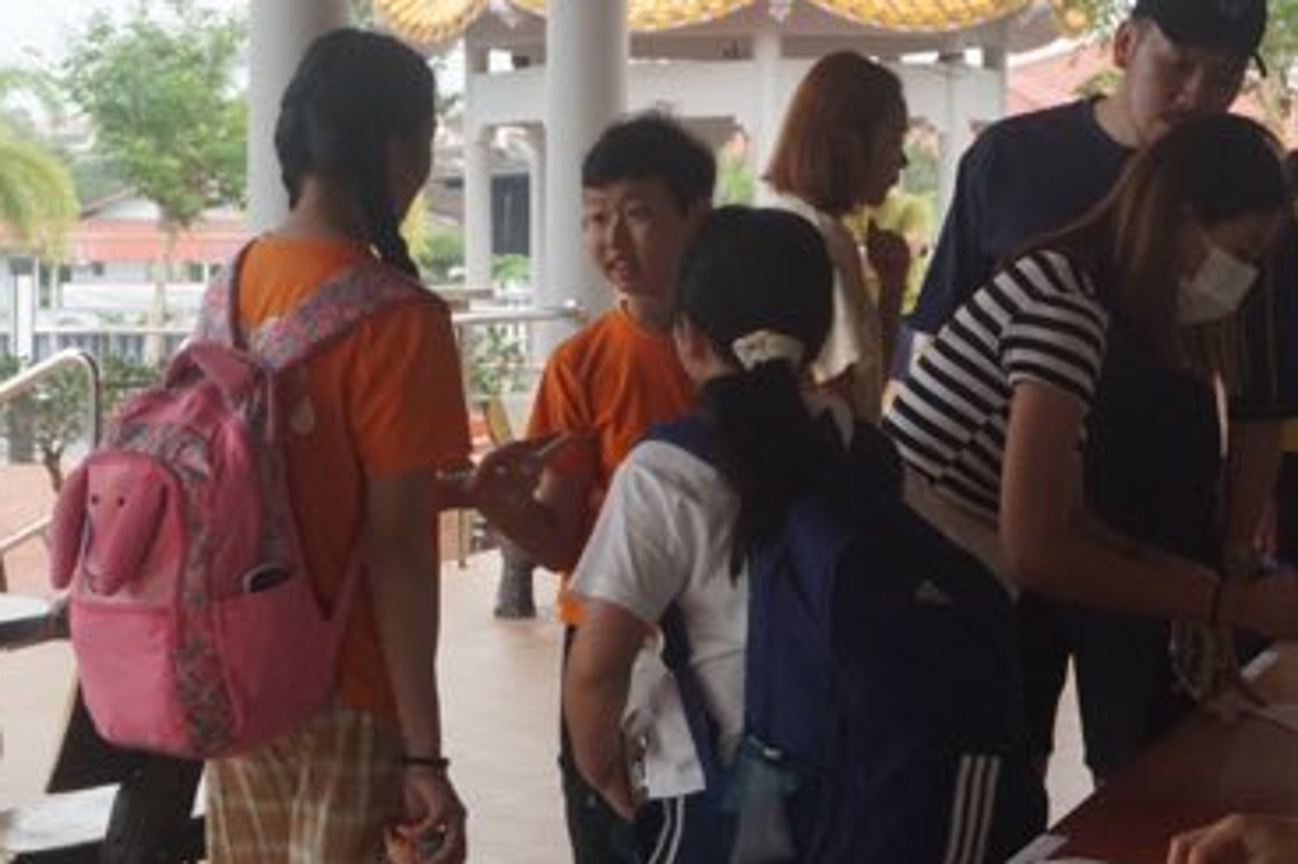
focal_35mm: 94
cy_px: 310
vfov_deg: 14.5
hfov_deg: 21.7
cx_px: 543
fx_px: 3388
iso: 2000
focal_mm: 48
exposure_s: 1/125
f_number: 14
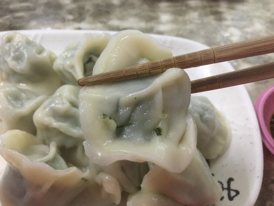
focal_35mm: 29
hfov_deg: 61.7
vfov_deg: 48.2
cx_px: 137
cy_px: 103
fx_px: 230
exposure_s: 1/30
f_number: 2.2
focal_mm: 4.15
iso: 160
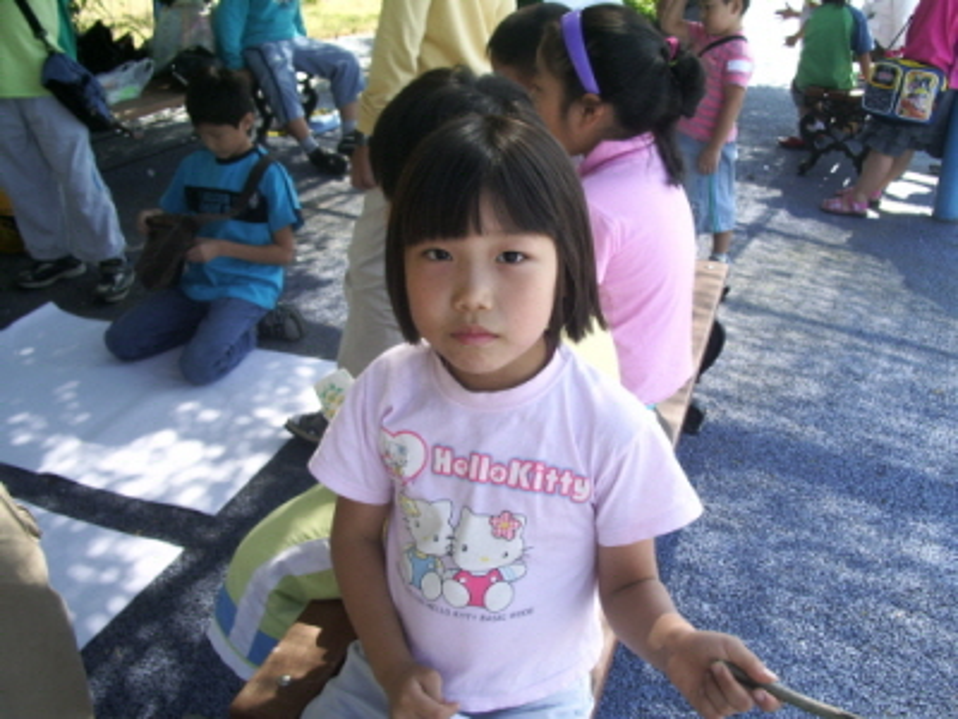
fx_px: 969
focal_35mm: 35
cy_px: 360
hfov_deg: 52.6
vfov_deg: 40.7
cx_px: 479
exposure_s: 1/80
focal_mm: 5.8
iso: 50
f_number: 4.3
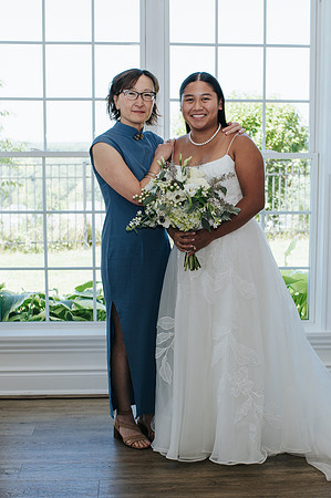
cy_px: 285
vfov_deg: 32.2
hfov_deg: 21.7
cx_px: 192
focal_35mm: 62
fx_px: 863
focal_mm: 35
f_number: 3.5
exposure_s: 1/200
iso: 180
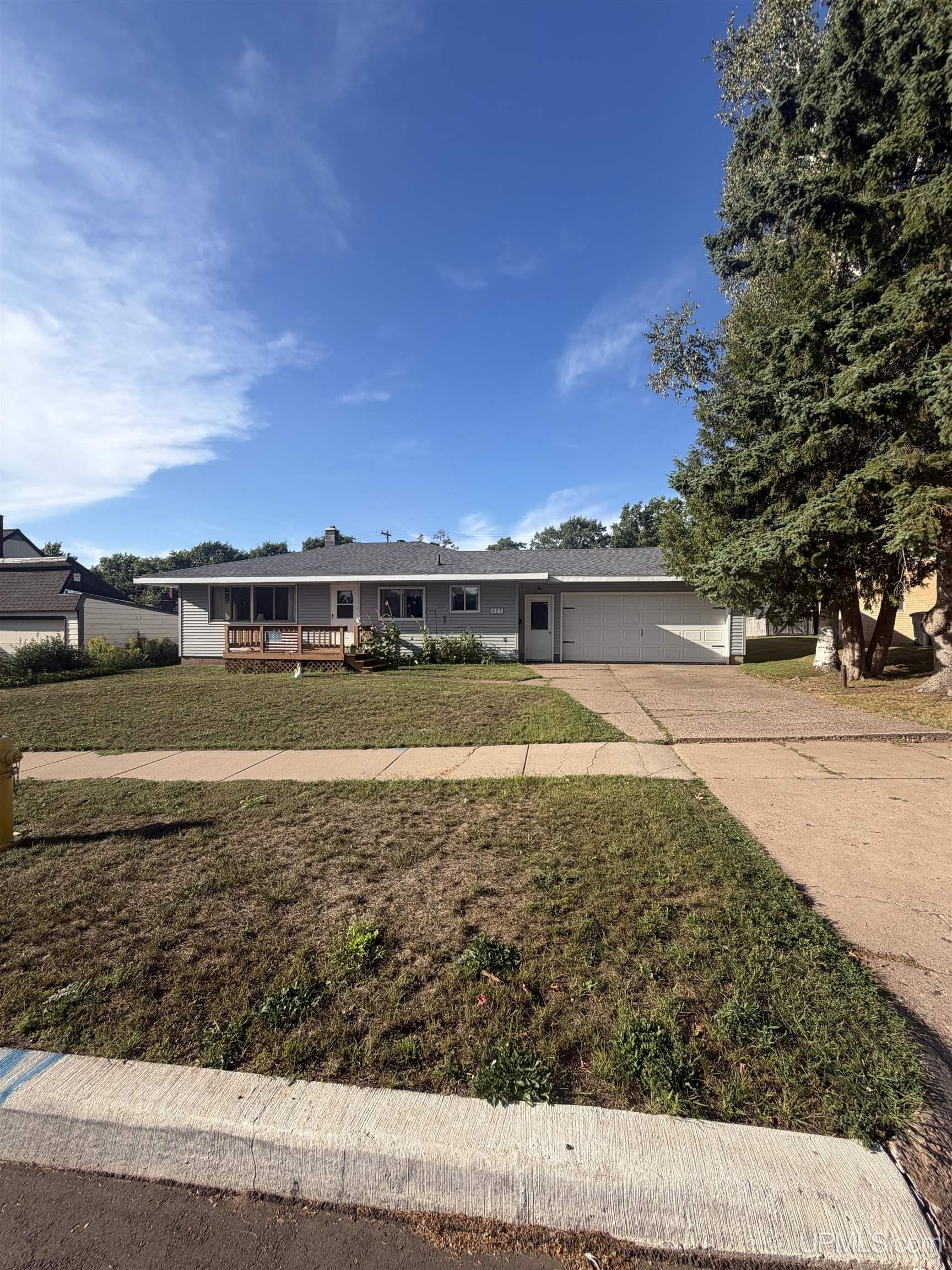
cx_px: 476
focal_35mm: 14
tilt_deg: +0.0
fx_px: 513
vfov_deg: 102.1
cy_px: 635
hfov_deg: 85.7
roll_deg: -0.8
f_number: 2.2
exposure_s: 1/770
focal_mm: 2.22
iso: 25
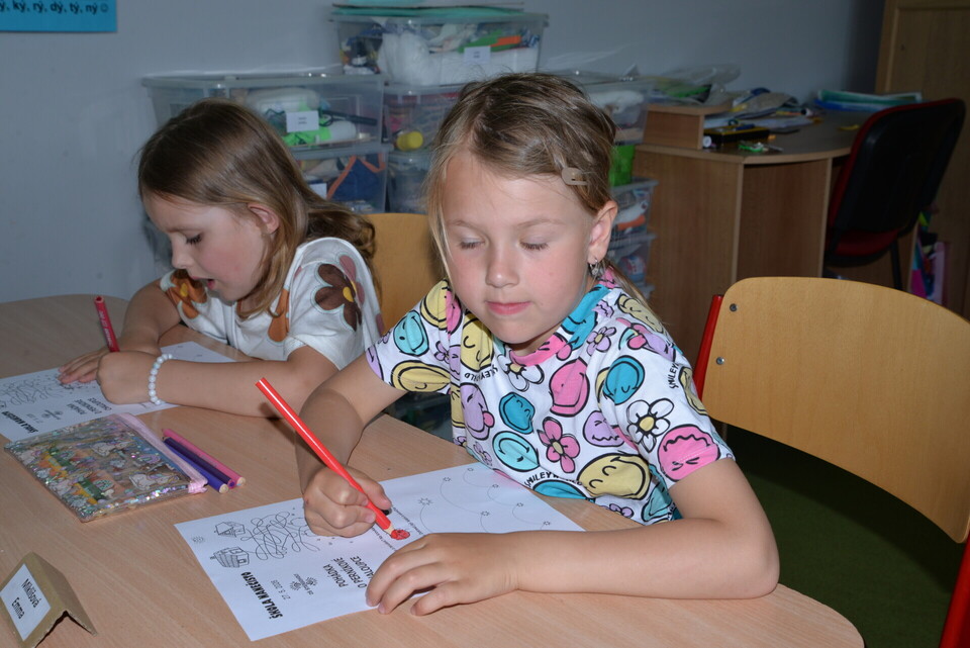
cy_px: 324
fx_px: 1240
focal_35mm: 46
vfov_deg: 29.3
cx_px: 485
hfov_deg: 42.7
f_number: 10
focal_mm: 46
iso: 400
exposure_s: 1/80
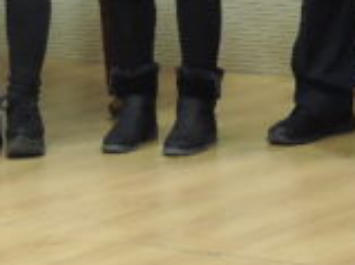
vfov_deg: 6.5
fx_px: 2306
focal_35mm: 225
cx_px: 136
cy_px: -147
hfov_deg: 8.8
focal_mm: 6.2
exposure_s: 1/15
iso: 400
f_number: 3.3
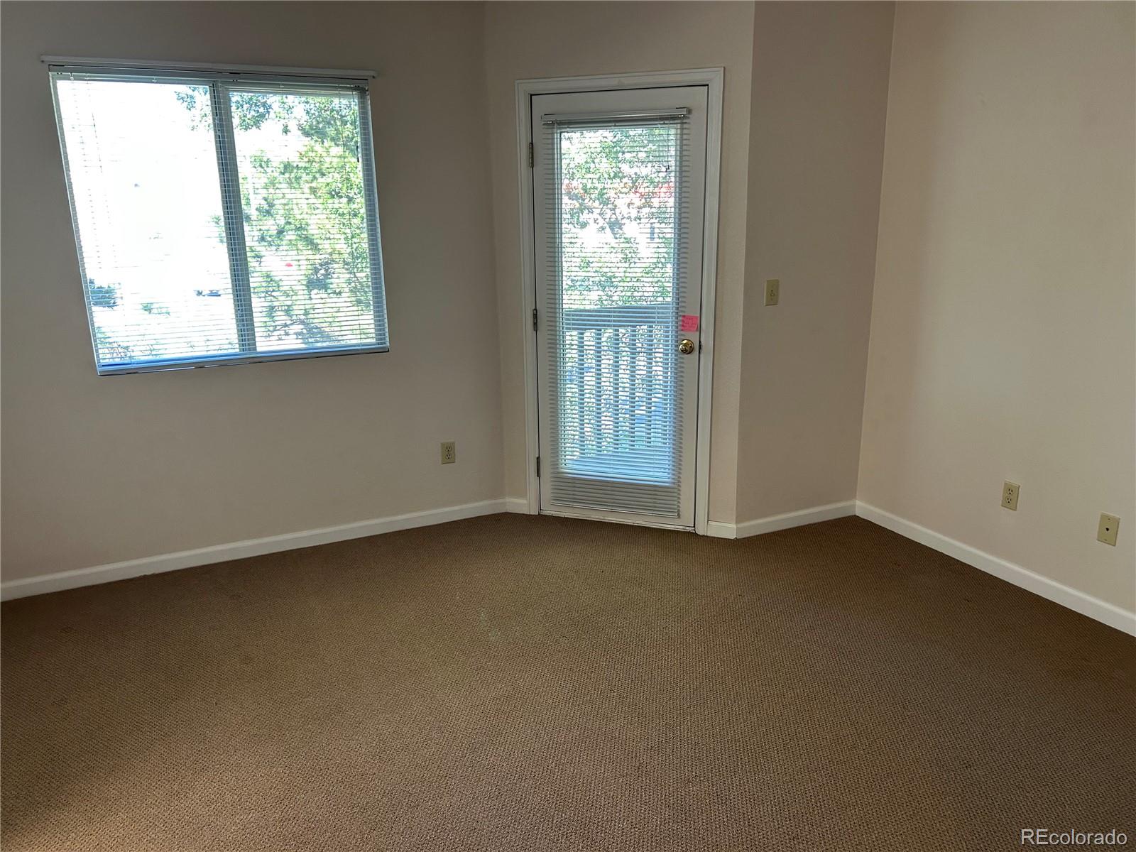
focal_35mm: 26
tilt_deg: -15.7
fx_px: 853
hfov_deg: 67.3
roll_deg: -0.1
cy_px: 426
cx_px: 568
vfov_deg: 53.1
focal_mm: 5.7
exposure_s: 1/120
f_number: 1.5
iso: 100
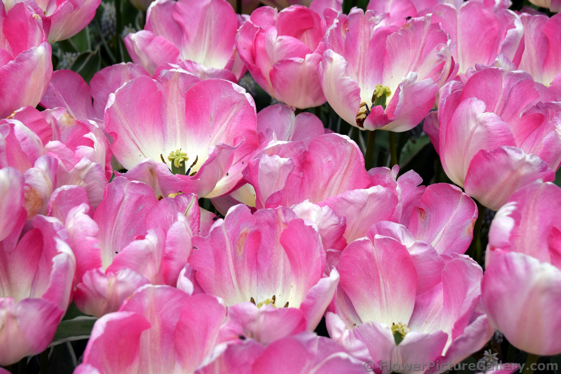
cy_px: 187
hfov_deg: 21.9
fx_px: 1449
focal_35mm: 93
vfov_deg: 14.7
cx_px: 280
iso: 200
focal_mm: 62
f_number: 9
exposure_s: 1/320
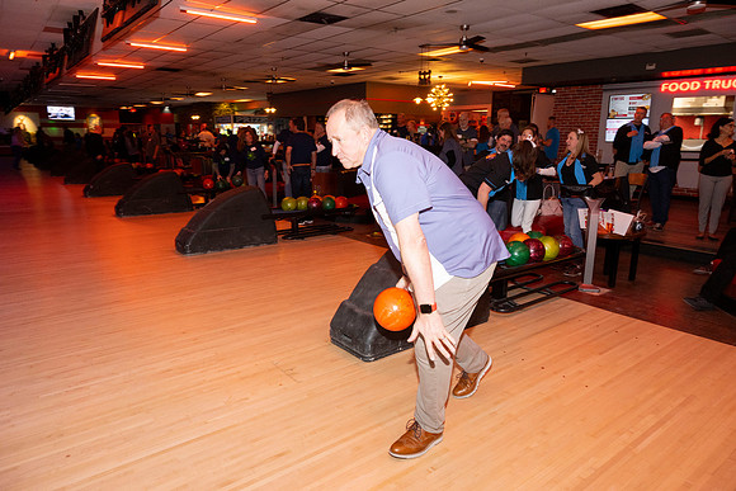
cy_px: 246
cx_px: 368
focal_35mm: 24
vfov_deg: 53.2
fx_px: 491
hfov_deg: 73.7
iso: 2000
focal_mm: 24
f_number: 5.6
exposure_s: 1/100
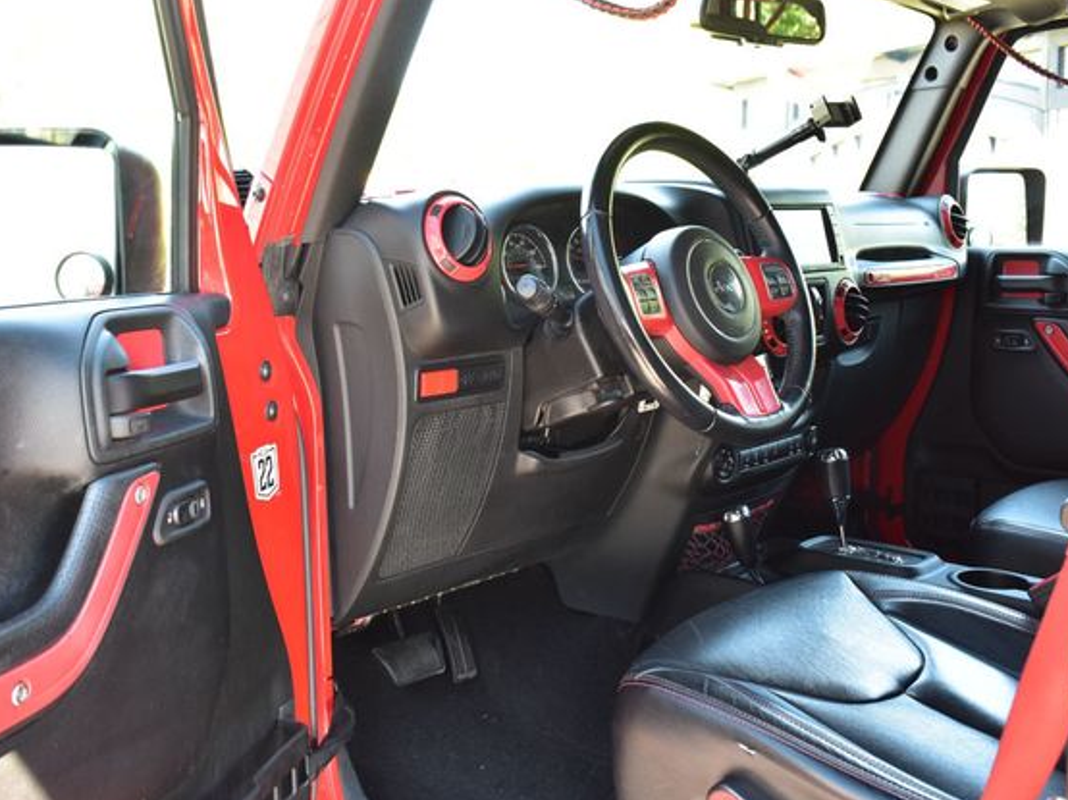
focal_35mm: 40
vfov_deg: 35.9
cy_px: 395
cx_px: 505
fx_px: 1234
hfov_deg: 46.8
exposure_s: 1/15
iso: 400
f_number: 6.3
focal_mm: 24
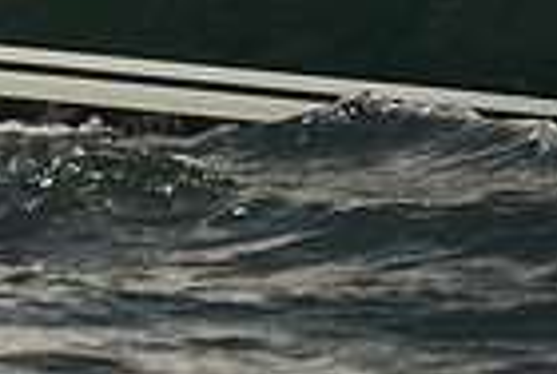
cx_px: -581
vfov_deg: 1.2
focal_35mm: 1117
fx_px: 17319
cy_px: -380
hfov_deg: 1.8
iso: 250
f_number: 7.1
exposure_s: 1/1000
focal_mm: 270
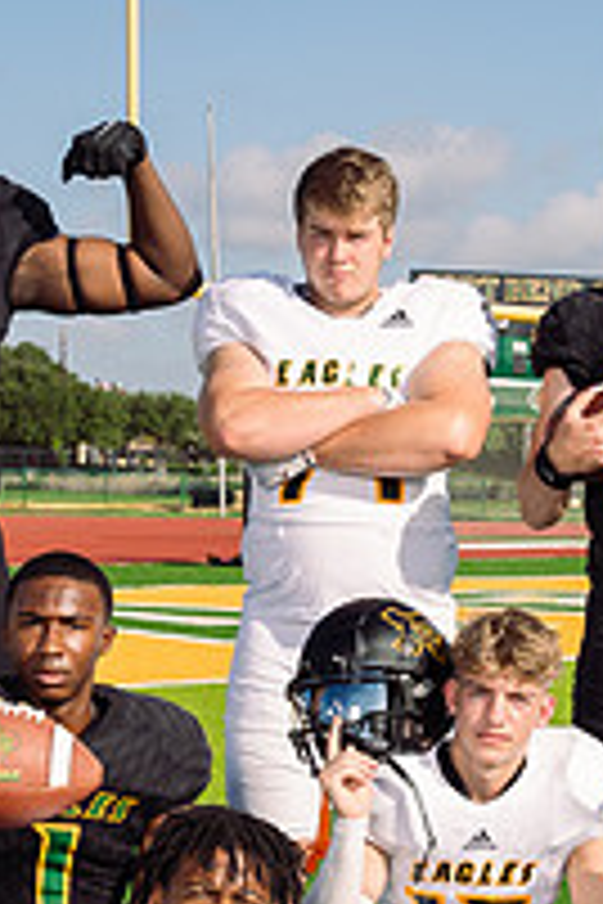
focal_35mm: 103
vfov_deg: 19.6
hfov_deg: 13.1
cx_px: 584
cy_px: 759
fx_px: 2588
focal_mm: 33
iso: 50
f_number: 9
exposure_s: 1/250
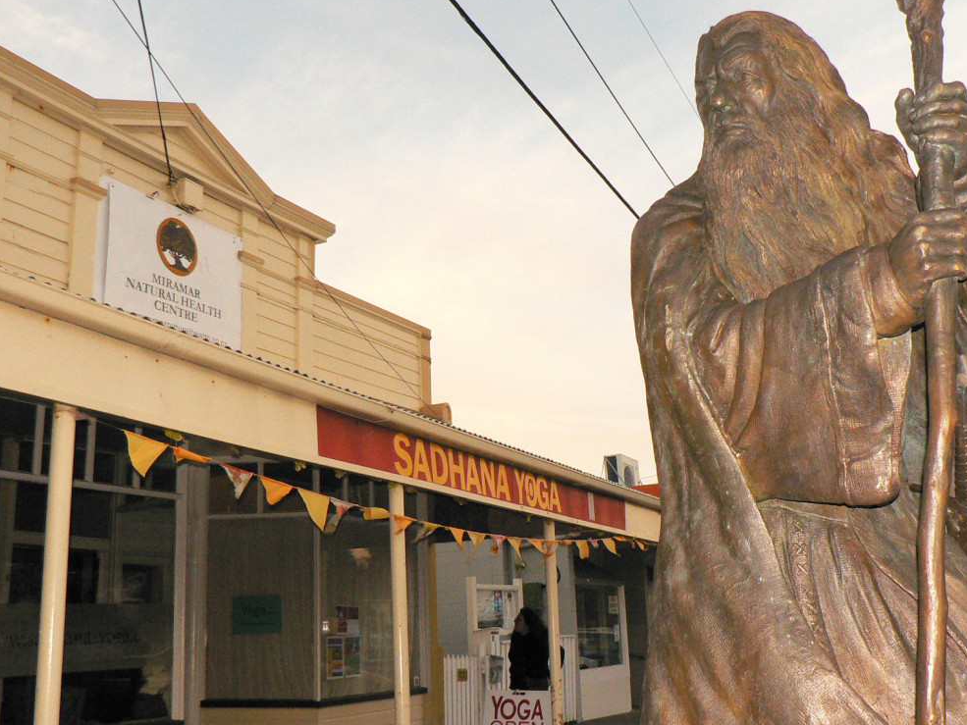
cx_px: 508
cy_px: 370
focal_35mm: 38
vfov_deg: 37.7
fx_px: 1062
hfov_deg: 49.0
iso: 400
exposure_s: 1/250
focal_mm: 6
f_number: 5
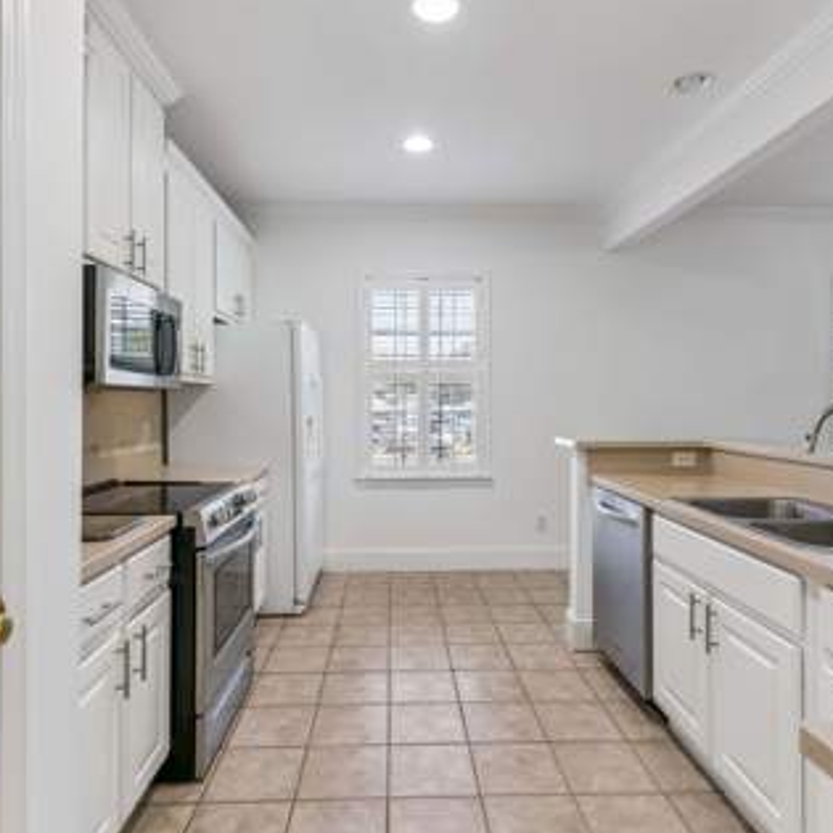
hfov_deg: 69.6
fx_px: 599
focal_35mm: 22
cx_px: 428
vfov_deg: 69.6
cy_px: 415
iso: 250
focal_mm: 17
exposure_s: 1/10
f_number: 8
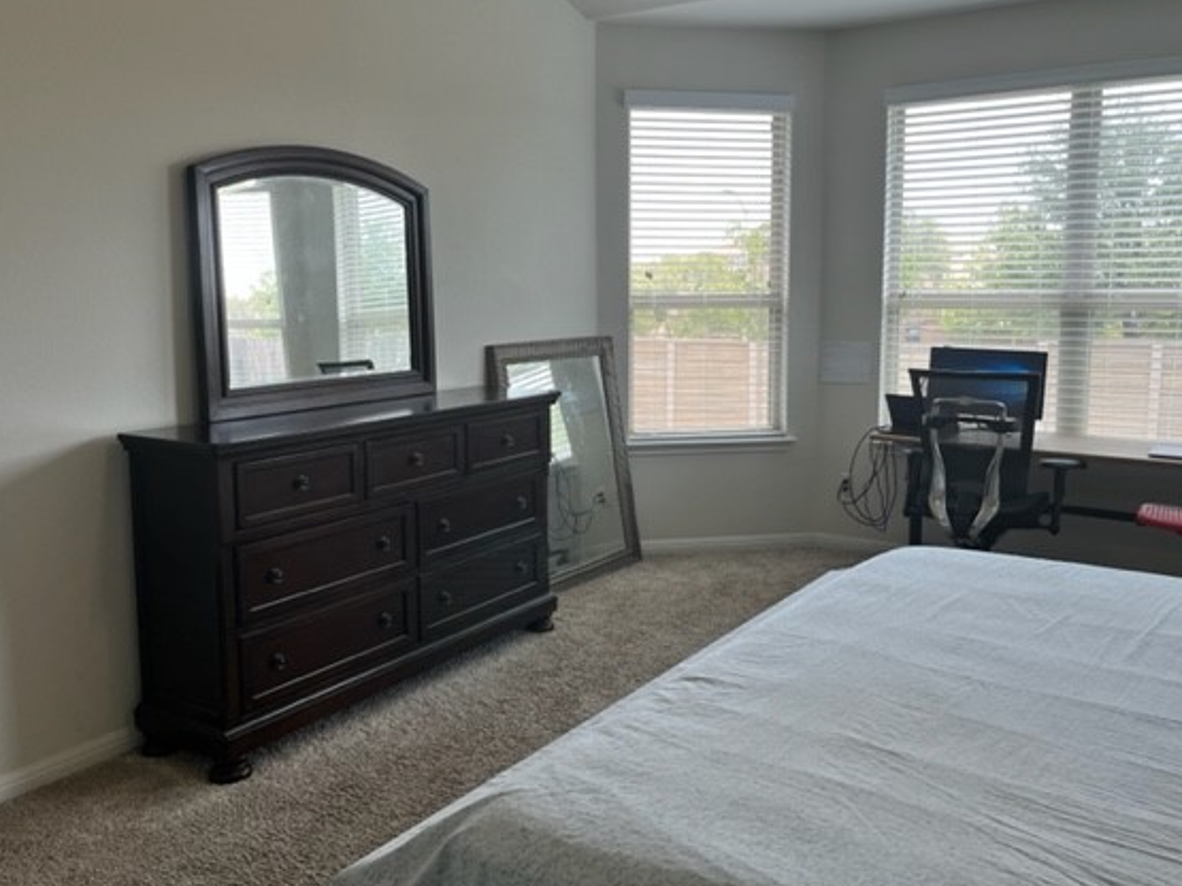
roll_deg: +0.3
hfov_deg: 60.0
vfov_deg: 46.7
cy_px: 390
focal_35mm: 30
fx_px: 1024
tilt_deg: -5.9
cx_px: 603
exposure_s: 1/120
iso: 50
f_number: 1.6
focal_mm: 5.1
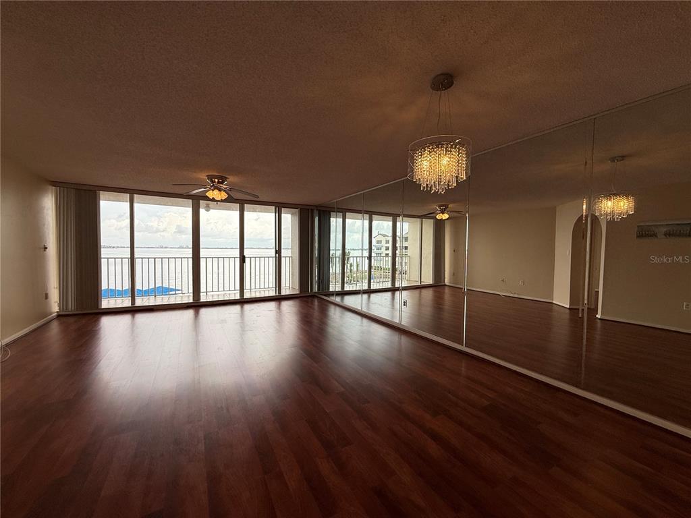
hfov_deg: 102.1
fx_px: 279
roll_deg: -0.9
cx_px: 346
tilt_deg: -1.6
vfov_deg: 85.7
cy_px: 259
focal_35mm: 14
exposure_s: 1/596
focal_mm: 2.22
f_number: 2.2
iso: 64
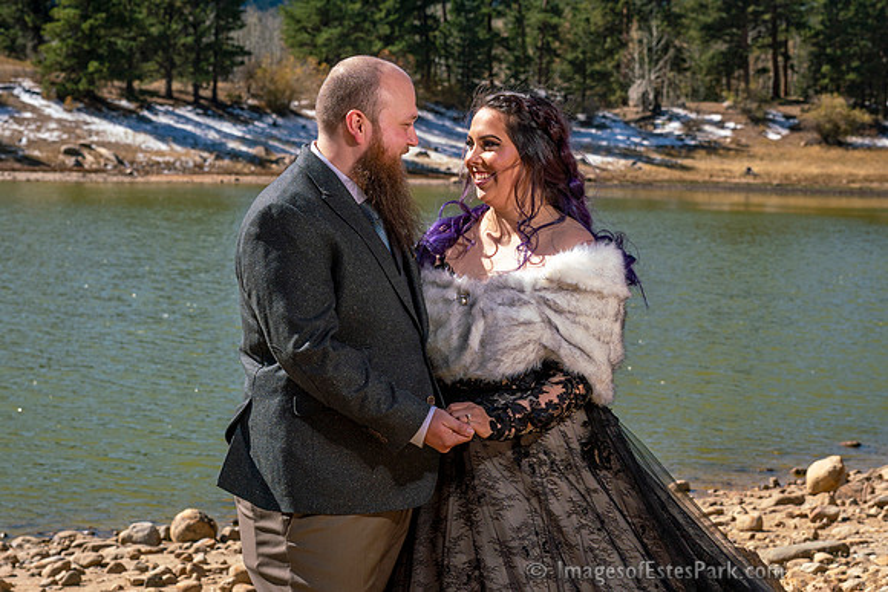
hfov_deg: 43.6
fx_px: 1110
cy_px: 296
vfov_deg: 29.9
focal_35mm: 45
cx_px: 444
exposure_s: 1/1000
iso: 100
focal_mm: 45
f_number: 5
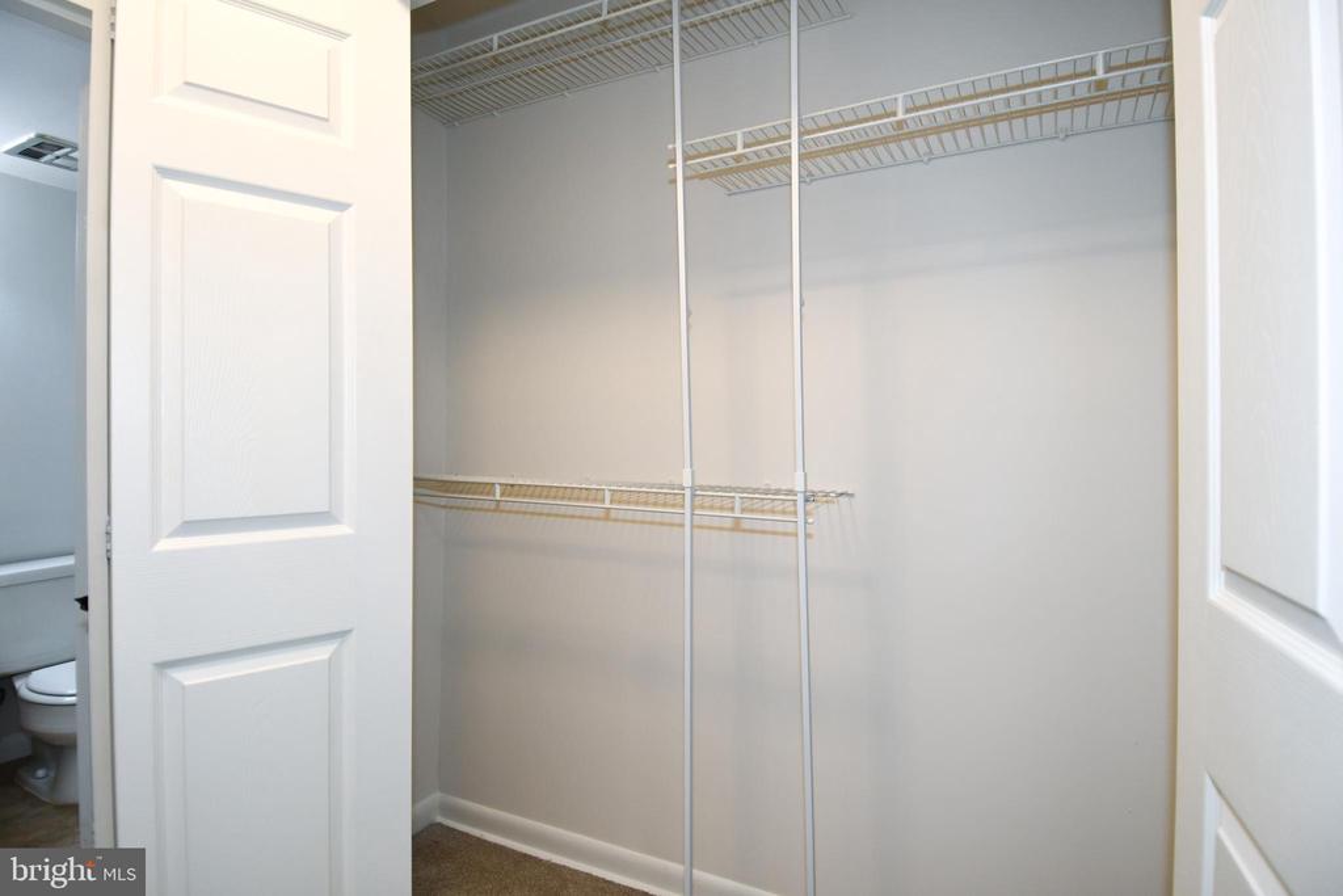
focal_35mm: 18
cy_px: 448
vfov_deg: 67.4
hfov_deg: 90.0
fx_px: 672
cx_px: 672
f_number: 4
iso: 360
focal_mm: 12
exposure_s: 1/60
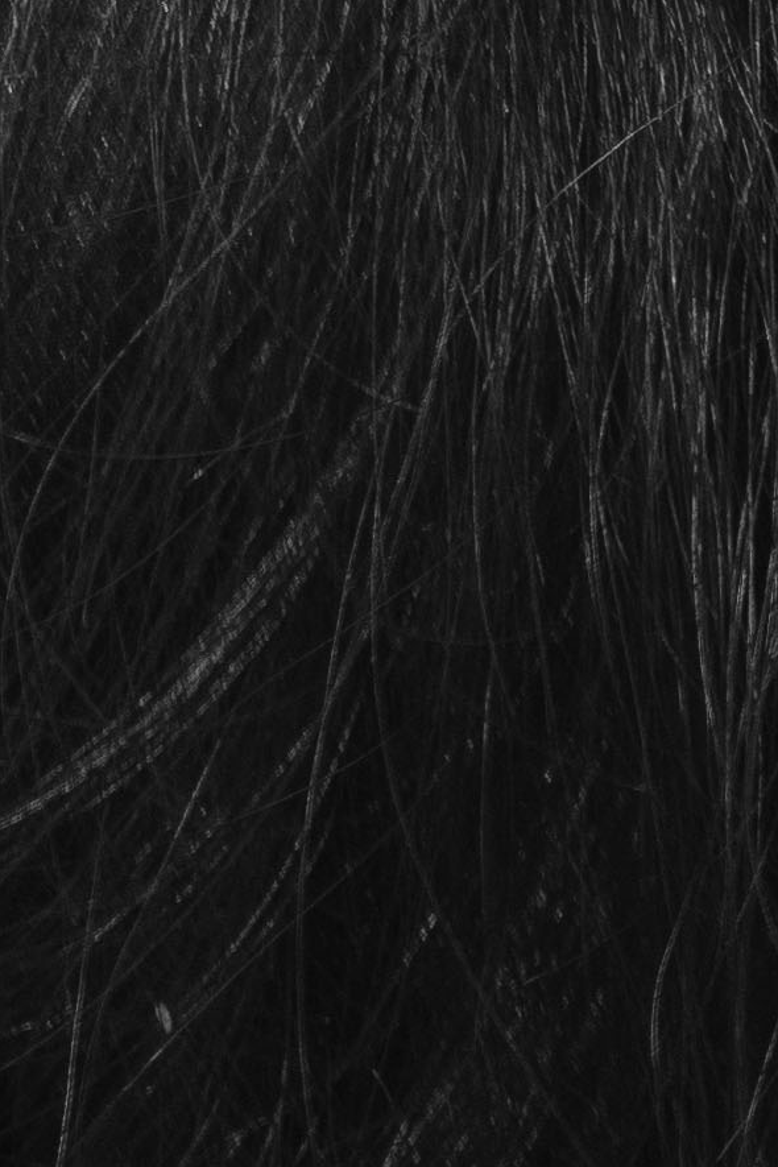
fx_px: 11864
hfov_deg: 3.7
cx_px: 2267
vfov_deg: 5.4
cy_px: -1669
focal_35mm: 366
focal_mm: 54
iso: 200
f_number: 5
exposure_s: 1/640
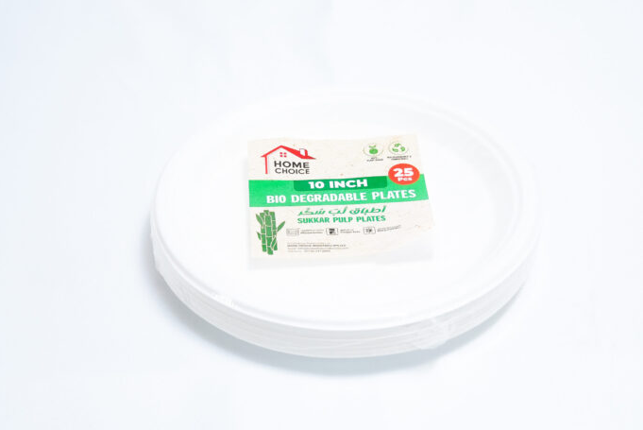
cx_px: 313
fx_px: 1287
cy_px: 213
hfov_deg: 28.1
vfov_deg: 19.0
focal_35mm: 72
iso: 3200
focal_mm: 70
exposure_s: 1/200
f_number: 9
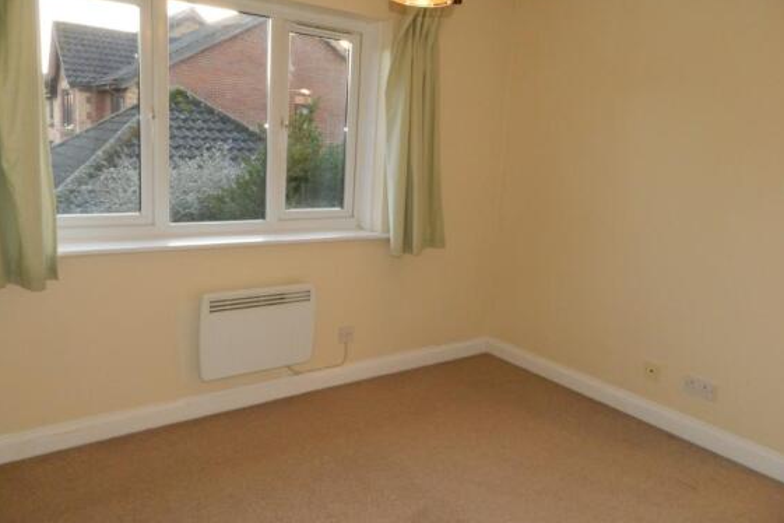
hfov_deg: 67.4
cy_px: 247
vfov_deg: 47.9
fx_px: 588
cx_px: 382
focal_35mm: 27
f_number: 3.1
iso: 200
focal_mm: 4.5
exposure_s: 1/30
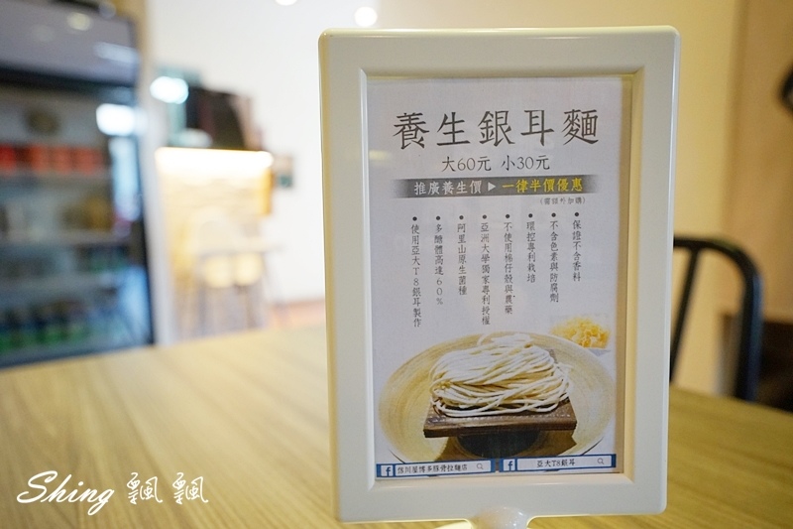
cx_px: 396
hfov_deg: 78.6
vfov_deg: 57.2
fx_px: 484
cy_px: 264
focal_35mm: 22
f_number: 4
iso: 1250
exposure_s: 1/125
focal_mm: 22
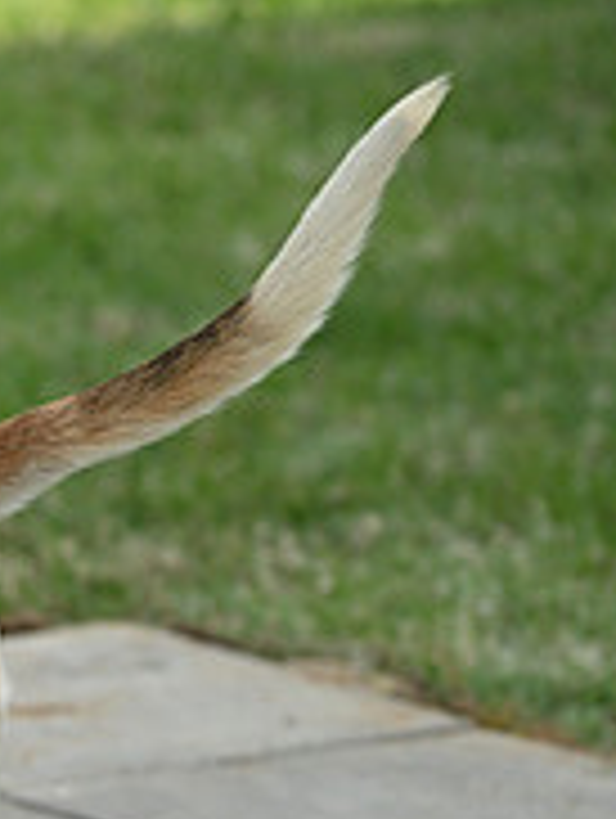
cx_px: -638
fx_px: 9421
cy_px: 817
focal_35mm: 398
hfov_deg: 3.7
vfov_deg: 5.0
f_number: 4.5
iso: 250
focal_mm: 130
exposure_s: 1/1000
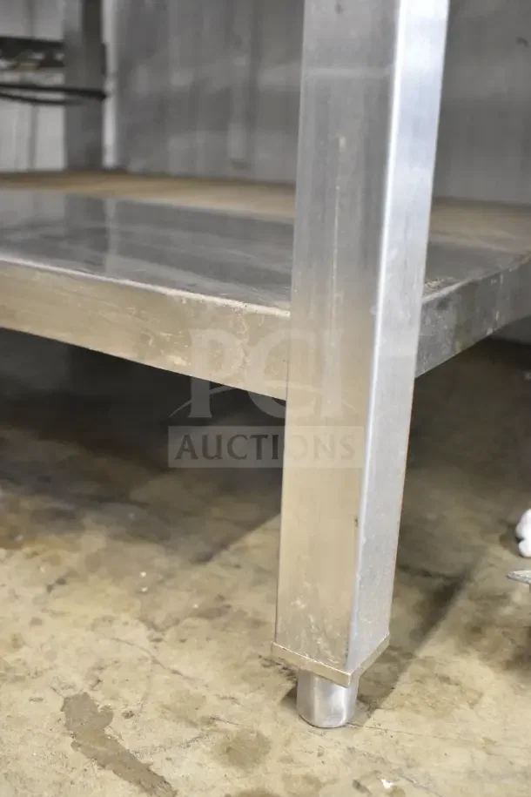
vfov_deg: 49.6
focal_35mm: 39
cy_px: 398
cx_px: 266
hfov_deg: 34.2
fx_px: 863
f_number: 4
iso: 6400
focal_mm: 26
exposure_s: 1/40
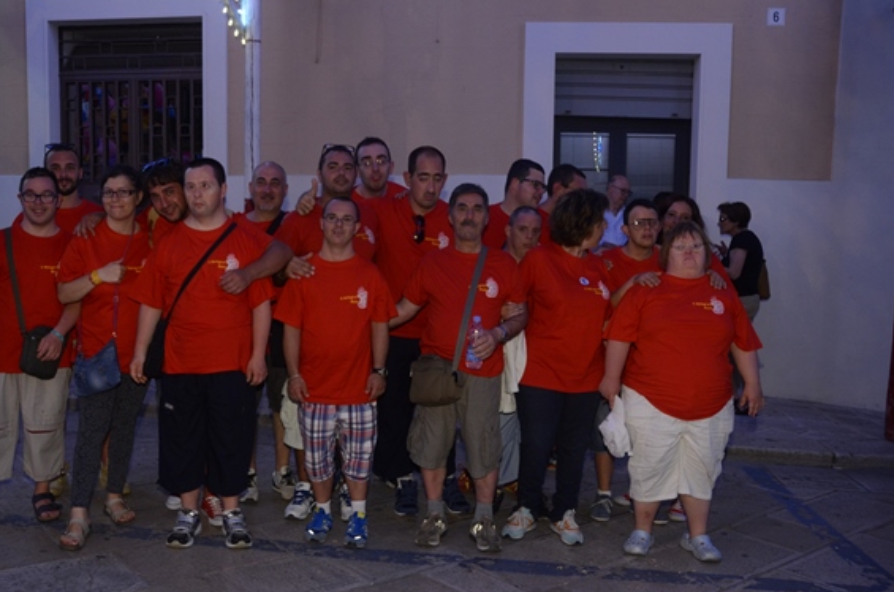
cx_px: 402
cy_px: 298
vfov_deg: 38.7
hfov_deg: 55.8
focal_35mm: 34
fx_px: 842
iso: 1000
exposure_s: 1/100
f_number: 4
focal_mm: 20
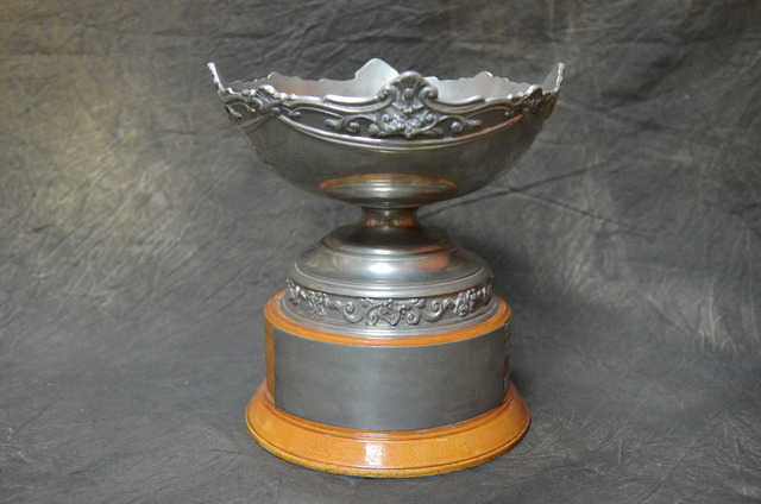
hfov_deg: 43.7
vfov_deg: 29.7
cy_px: 252
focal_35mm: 45
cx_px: 380
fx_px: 949
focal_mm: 30
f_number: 3.2
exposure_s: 1/100
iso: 5000
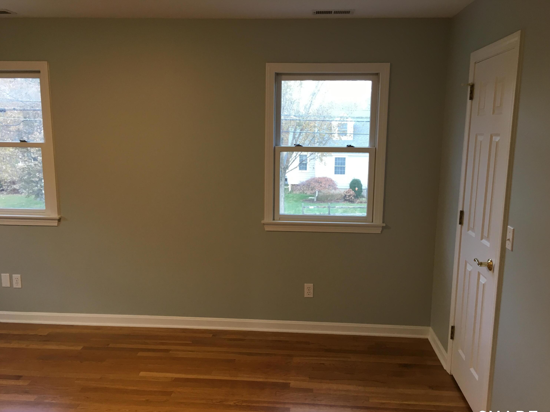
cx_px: 279
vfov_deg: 46.8
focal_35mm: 30
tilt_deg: -9.3
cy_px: 213
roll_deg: -0.6
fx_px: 477
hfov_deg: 60.0
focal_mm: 4.15
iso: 80
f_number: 2.2
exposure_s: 1/33
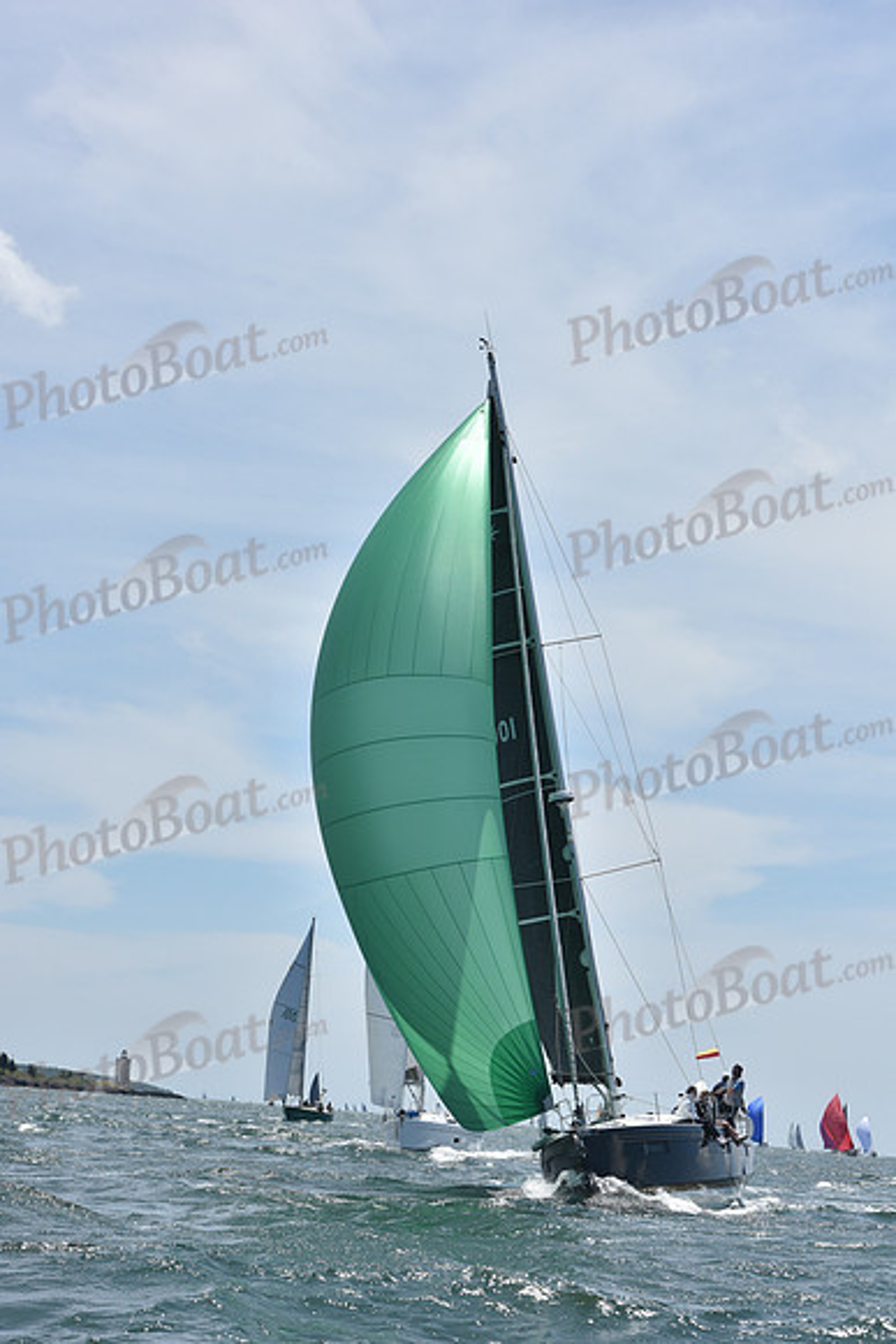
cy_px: 672
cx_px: 448
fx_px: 3171
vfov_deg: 23.9
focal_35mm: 85
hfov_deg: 16.1
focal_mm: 85
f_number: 8
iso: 250
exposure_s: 1/1250
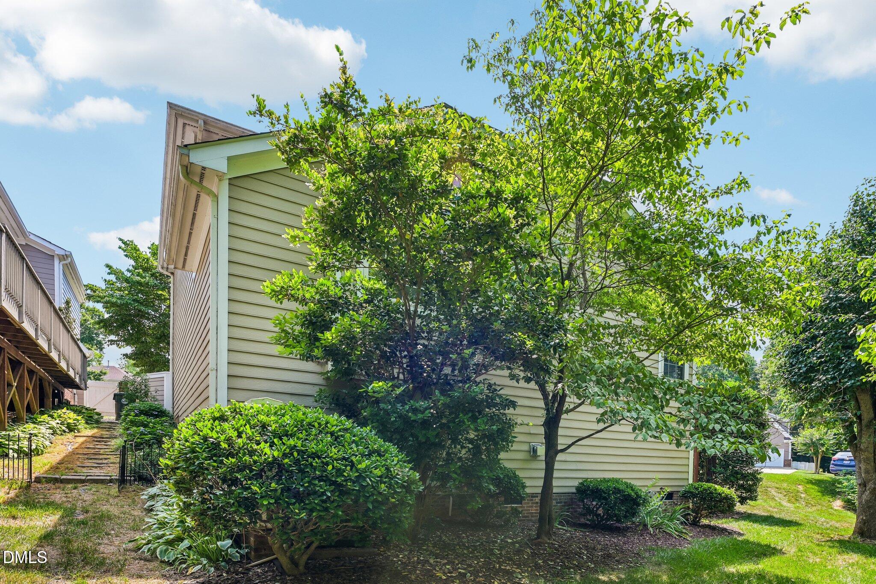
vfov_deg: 64.5
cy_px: 292
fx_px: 462
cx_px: 438
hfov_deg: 86.9
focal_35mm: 19
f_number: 9
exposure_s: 1/80
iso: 200
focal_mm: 19
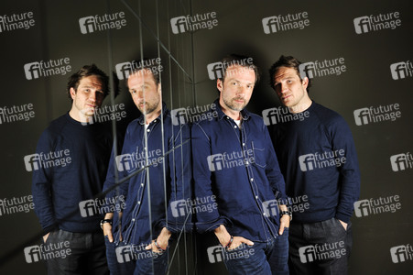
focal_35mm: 48
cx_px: 206
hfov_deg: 41.1
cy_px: 138
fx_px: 550
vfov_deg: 28.0
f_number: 4.5
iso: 400
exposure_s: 1/60
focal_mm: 48
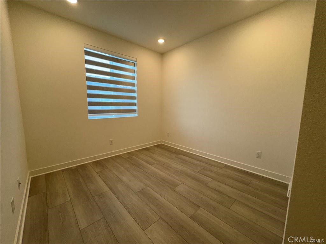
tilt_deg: -7.8
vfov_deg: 85.7
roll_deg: -0.8
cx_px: 163
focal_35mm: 14
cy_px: 122
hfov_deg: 102.1
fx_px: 132
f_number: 2.2
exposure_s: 1/120
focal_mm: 2.22
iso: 80
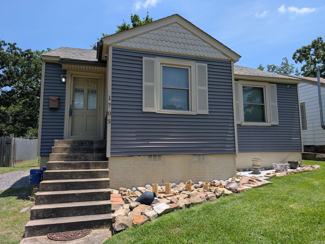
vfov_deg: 56.9
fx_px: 226
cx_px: 162
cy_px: 122
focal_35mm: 24
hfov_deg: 71.5
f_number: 1.68
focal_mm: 6.9
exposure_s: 1/877
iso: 21
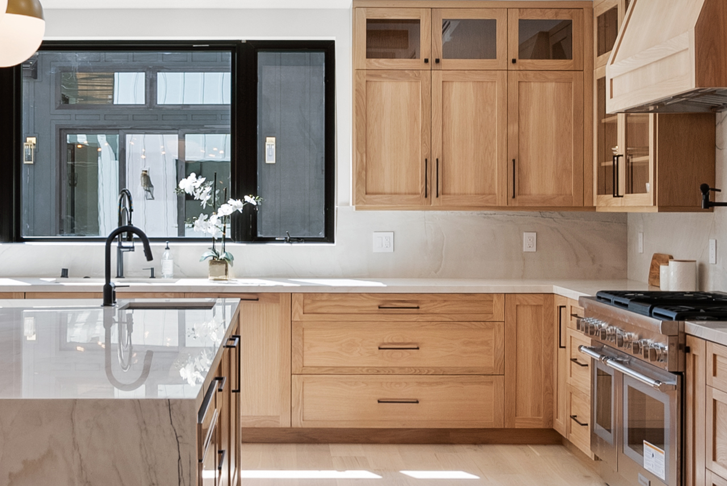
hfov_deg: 37.4
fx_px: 1071
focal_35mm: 53
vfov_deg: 25.5
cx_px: 293
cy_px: 212
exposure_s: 1/13
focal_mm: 16
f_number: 6.3
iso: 250
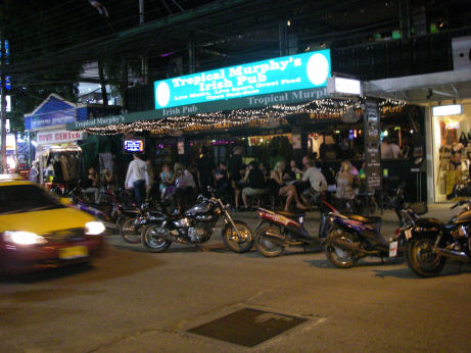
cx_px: 236
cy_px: 176
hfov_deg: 49.0
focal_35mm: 38
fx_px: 517
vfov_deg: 37.7
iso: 400
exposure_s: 1/13
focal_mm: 6.3
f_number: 3.3
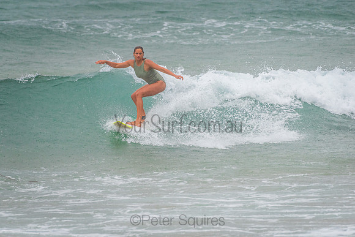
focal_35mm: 660
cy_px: 101
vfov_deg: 2.1
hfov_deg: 3.1
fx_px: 6506
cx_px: 122
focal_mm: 500
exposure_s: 1/320
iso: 450
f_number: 5.6
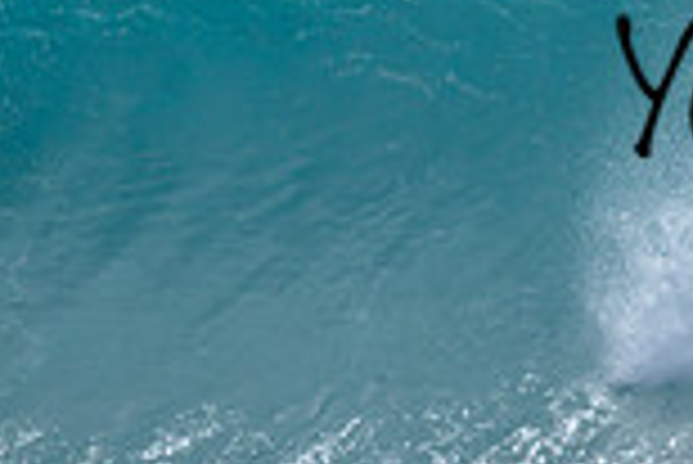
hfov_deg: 0.7
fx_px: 58073
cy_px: 47
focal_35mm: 3014
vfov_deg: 0.5
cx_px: 1080
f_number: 6.3
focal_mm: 800
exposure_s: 1/2000
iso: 125
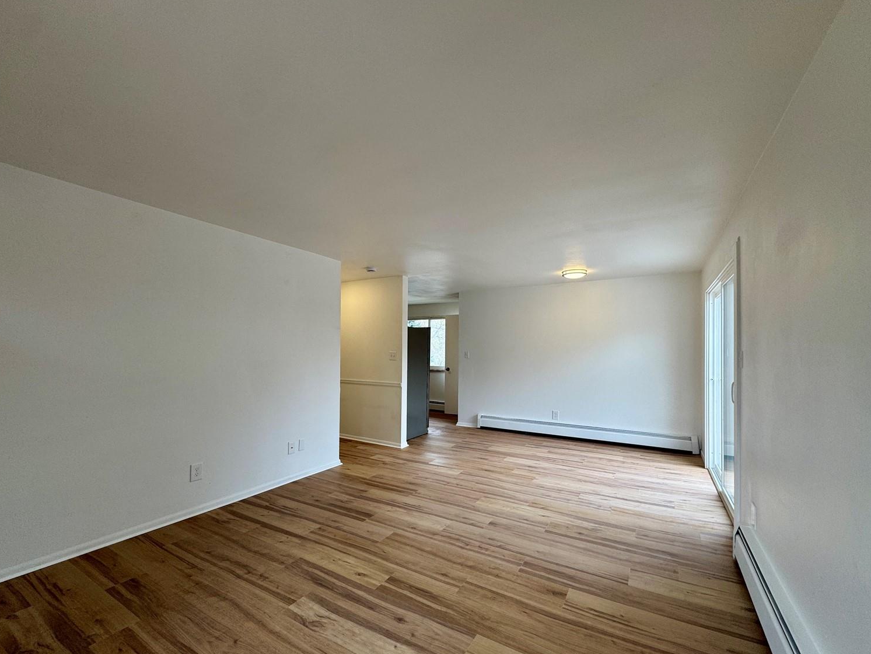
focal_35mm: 15
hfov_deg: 98.2
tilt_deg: +1.7
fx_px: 377
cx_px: 440
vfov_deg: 81.7
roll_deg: -0.8
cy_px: 344
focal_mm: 2.22
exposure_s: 1/120
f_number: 2.2
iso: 64
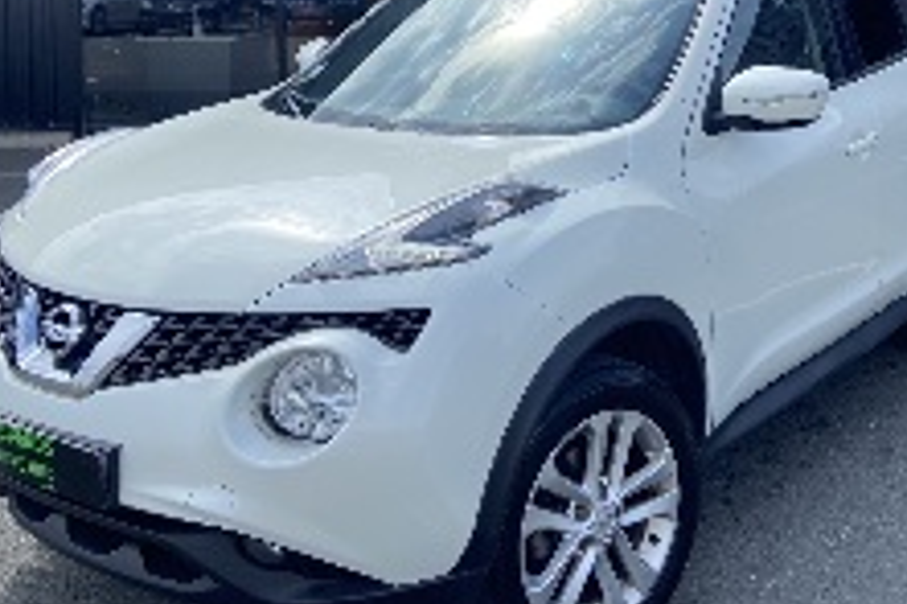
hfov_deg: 38.7
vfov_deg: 25.5
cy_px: 49
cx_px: 562
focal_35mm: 51
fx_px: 1284
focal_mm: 4.25
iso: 32
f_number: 1.8
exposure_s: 1/1779
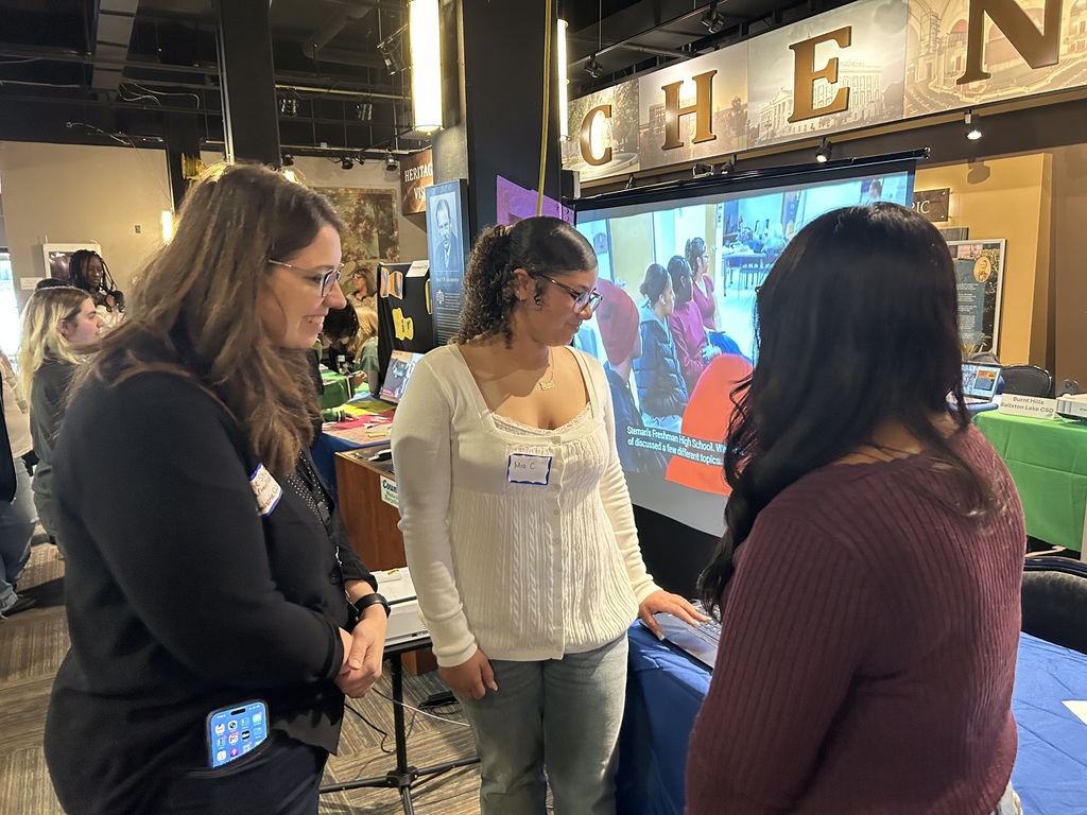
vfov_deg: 53.1
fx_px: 816
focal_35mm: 26
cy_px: 408
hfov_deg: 67.3
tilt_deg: -6.1
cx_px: 544
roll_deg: +1.6
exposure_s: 1/40
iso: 500
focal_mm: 5.7
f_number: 1.5
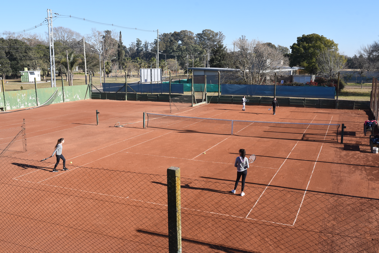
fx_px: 369
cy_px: 126
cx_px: 190
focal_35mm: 35
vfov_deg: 37.9
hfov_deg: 54.4
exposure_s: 1/400
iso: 200
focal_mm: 35
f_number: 8
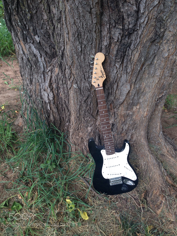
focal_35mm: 33
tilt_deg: -33.3
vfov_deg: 55.4
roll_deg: +0.9
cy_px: 118
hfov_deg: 42.9
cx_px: 88
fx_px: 225
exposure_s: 1/60
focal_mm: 4.12
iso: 50
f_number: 2.4
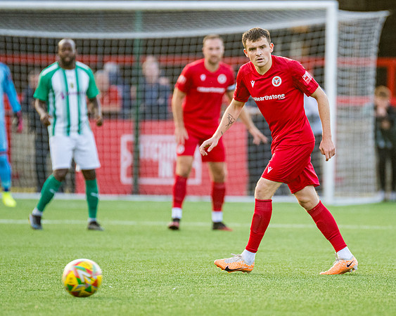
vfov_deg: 2.6
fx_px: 7024
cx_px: 280
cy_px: 140
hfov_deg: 3.2
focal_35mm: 600
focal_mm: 300
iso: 1250
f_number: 2.8
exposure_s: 1/1000
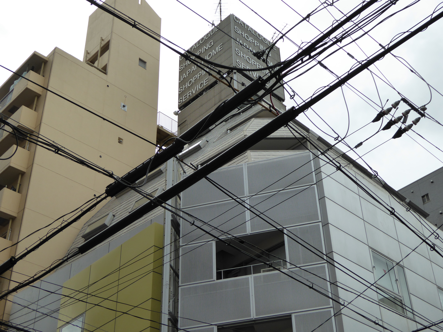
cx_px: 222
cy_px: 166
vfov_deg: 29.1
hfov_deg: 38.2
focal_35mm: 50
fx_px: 640
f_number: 4.1
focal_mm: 9
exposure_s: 1/800
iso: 160
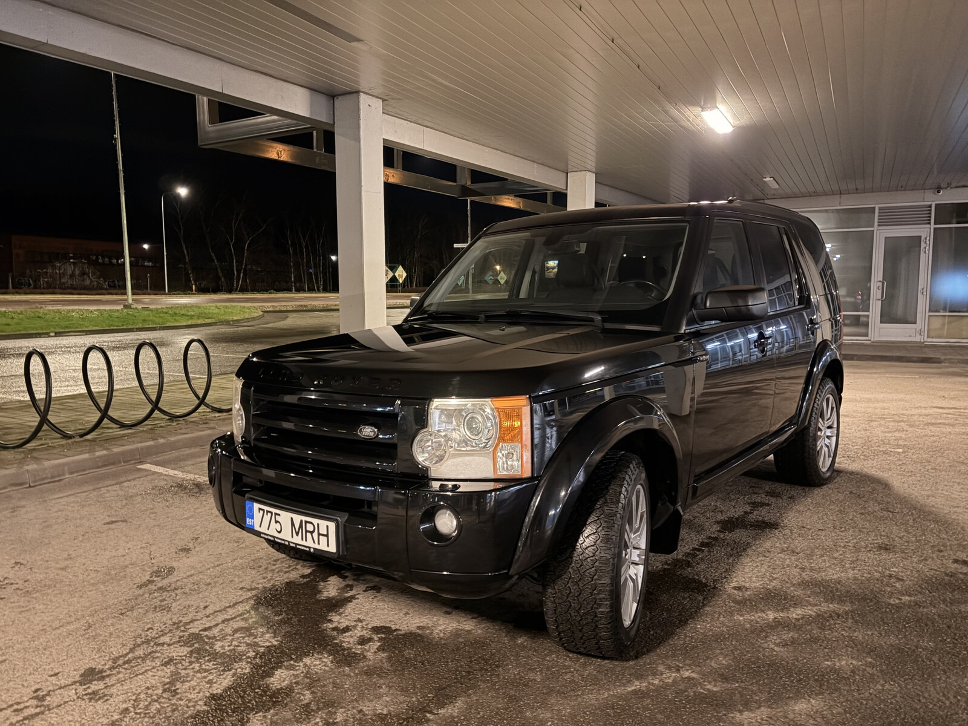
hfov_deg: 67.3
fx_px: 727
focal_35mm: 26
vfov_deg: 53.1
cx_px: 484
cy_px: 363
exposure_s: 1/13
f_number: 1.6
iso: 640
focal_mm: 5.96
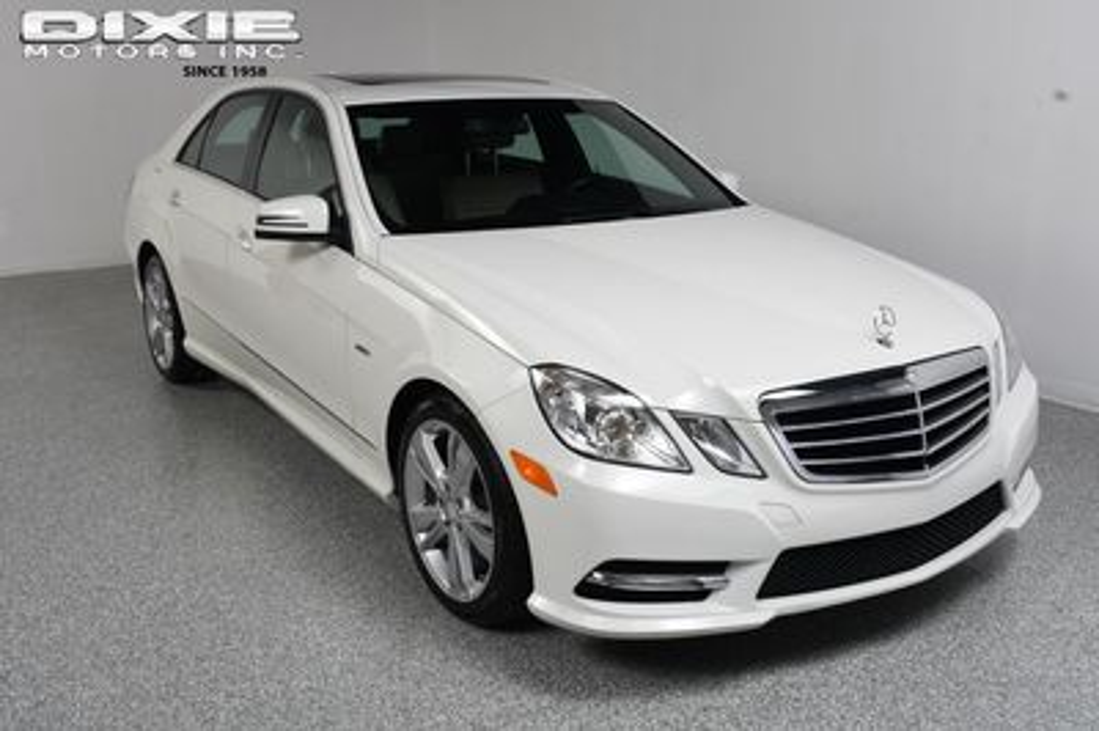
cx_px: 550
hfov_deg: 53.2
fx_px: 1098
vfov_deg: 36.8
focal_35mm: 36
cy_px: 366
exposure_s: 1/160
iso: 100
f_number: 13
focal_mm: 24
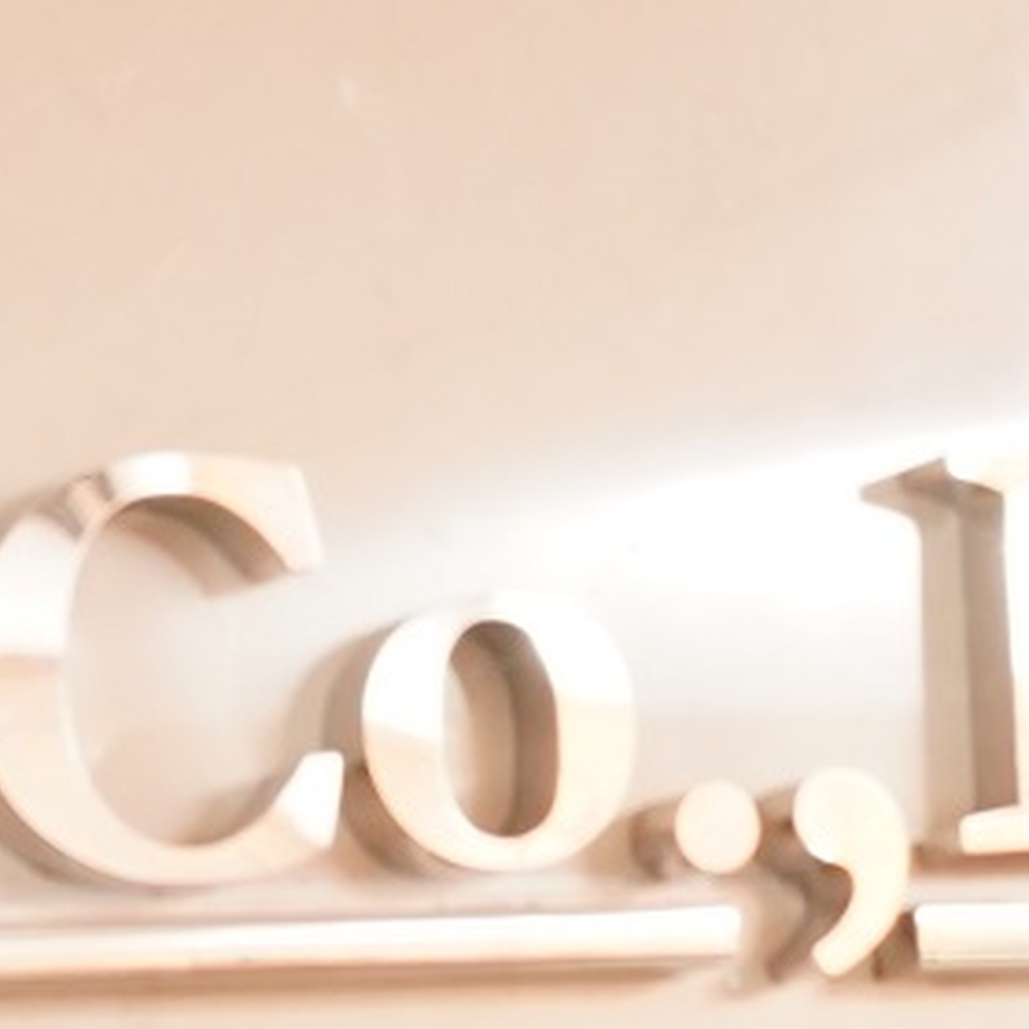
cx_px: -2139
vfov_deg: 4.7
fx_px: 12275
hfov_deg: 4.6
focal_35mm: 365
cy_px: 2394
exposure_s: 1/125
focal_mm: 48
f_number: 9
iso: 500
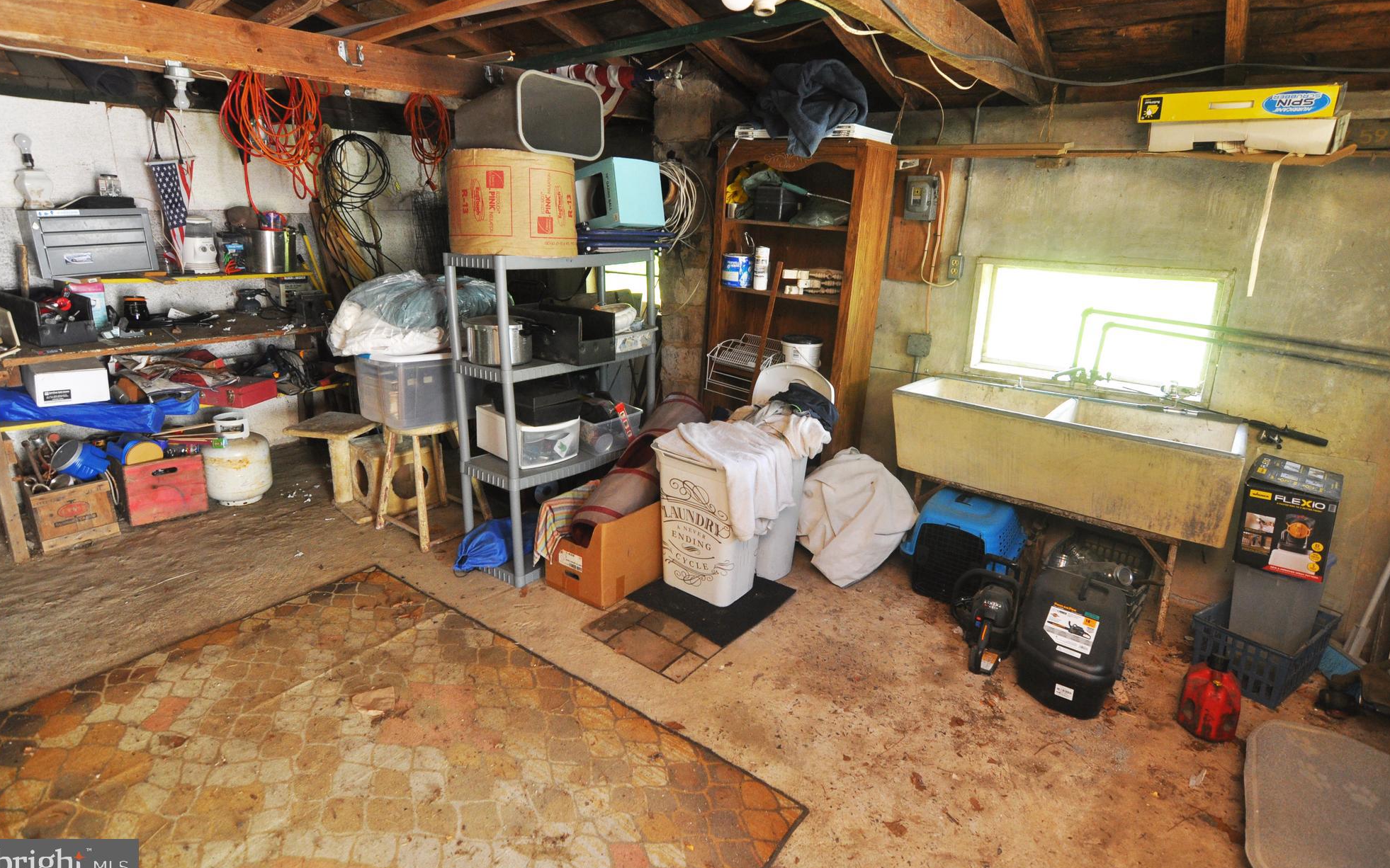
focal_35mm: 18
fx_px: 664
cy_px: 409
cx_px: 708
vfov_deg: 66.3
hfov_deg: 92.6
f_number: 4
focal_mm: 11
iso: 640
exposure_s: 1/60
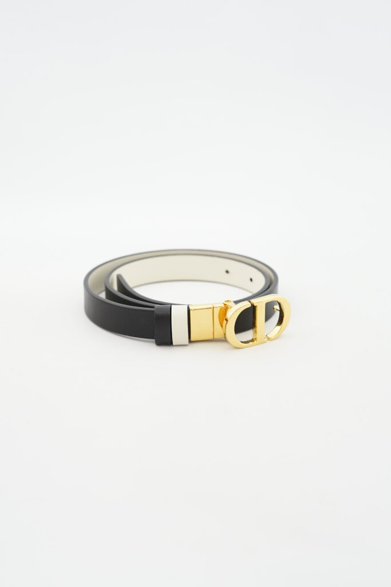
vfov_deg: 39.6
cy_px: 294
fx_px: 814
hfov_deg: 27.0
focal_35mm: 50
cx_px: 196
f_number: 5
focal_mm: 50
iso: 640
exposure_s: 1/20
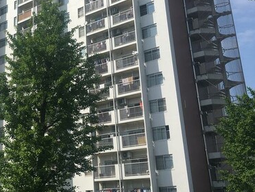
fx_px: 413
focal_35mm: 56
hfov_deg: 32.0
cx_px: 9
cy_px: 68
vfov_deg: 26.0
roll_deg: -2.3
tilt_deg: +21.7
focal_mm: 4.15
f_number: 2.2
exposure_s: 1/2198
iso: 25
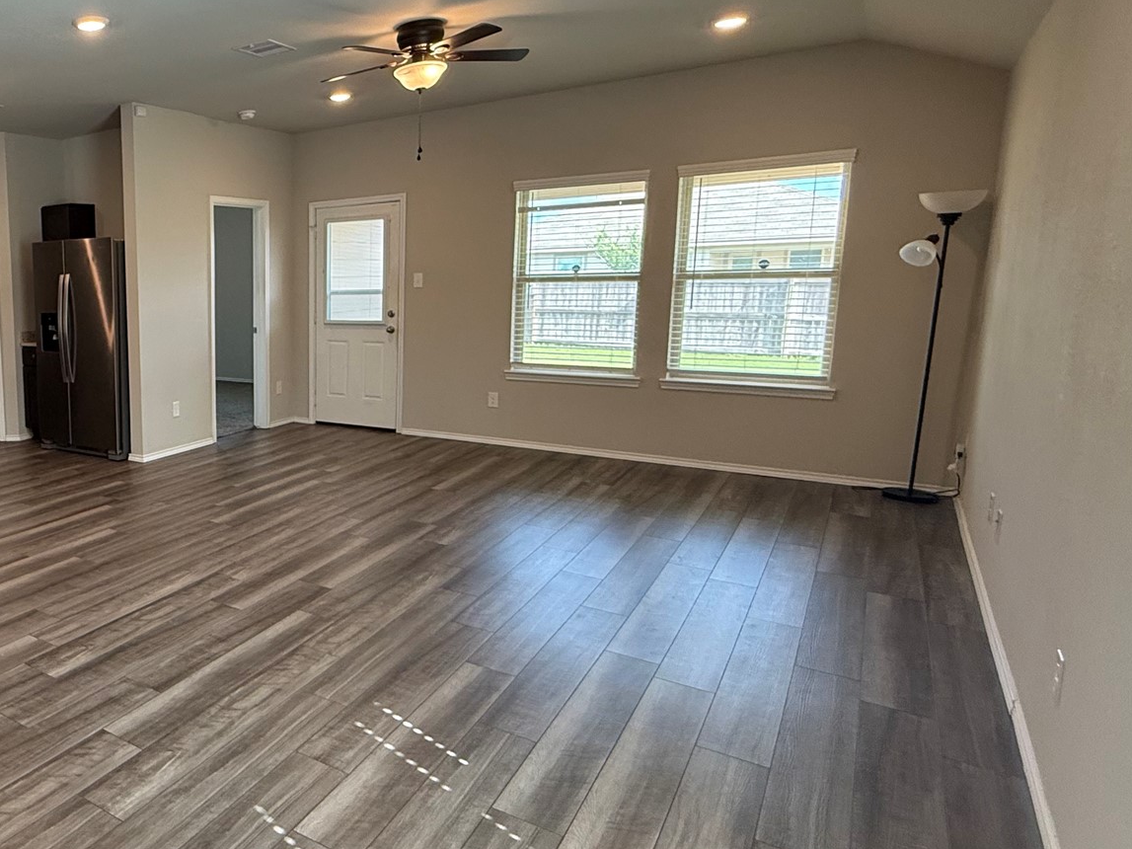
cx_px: 125
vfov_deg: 54.8
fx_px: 817
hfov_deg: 59.6
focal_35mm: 25
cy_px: 401
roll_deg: +1.1
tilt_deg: -9.0
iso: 250
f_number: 2.2
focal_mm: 2.22
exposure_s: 1/120
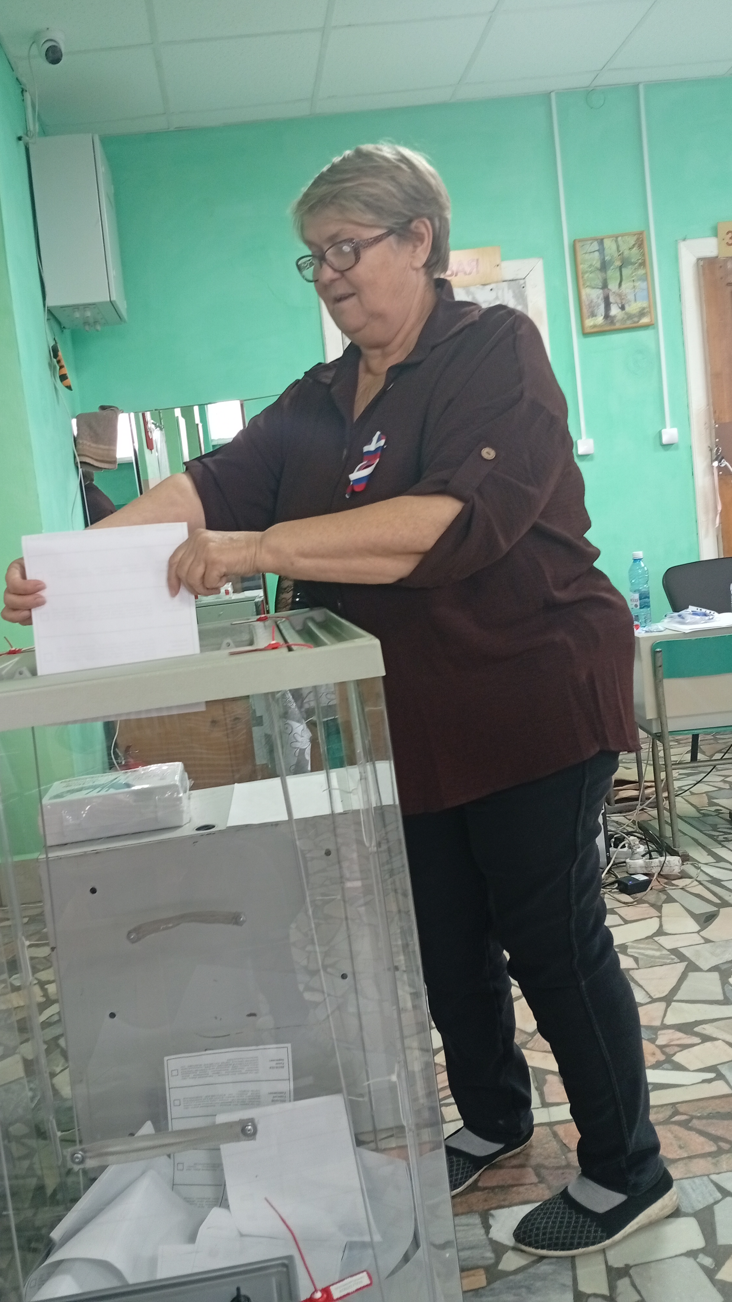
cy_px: 639
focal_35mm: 30
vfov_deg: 64.3
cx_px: 286
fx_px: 1035
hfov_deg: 38.7
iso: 461
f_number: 1.8
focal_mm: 3.98
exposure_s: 1/33.3
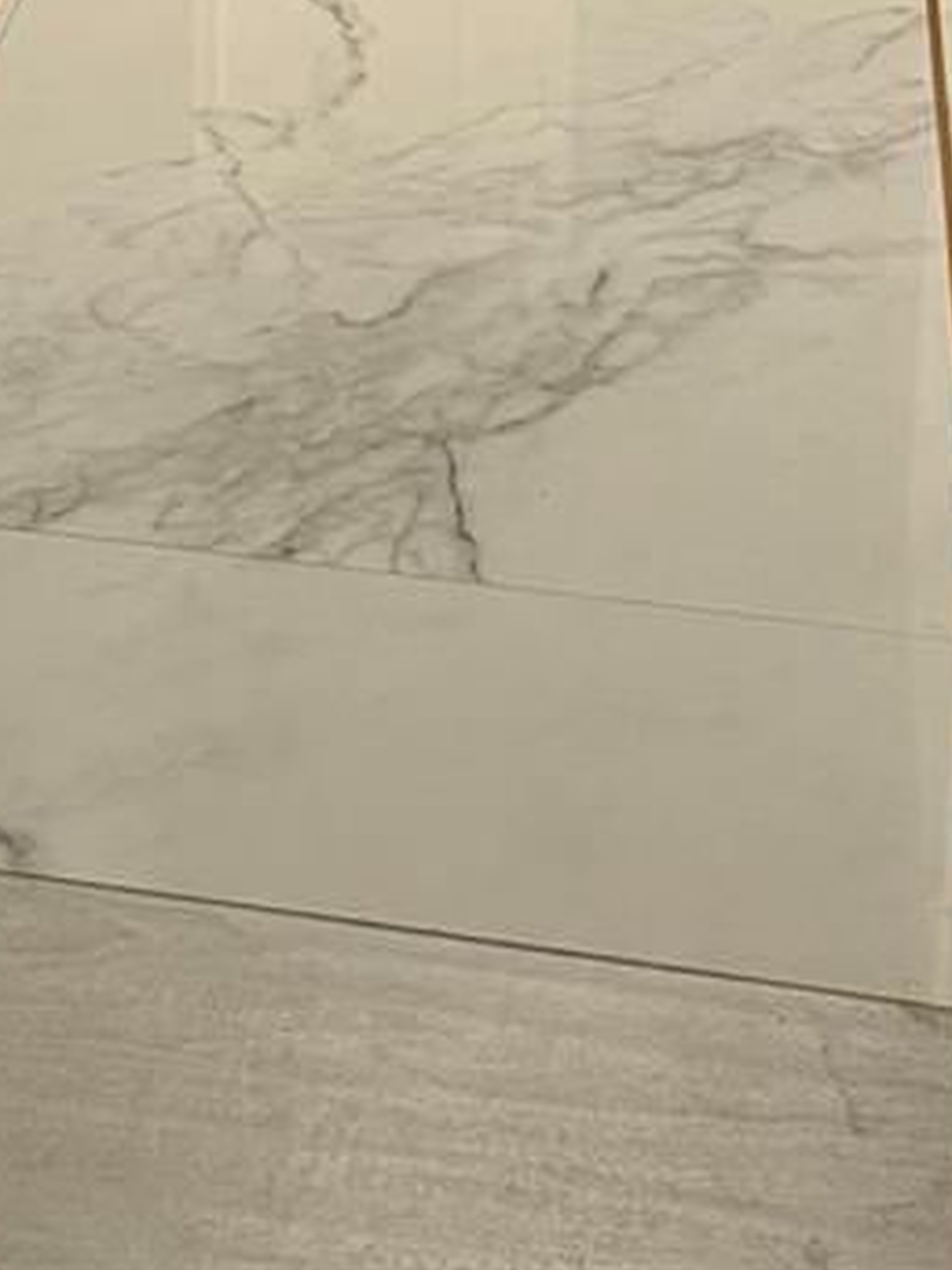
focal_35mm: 83
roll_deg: -0.6
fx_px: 3045
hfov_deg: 17.7
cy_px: -922
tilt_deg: -10.9
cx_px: 249
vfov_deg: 18.9
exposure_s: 1/60
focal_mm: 6.76
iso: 320
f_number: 1.78
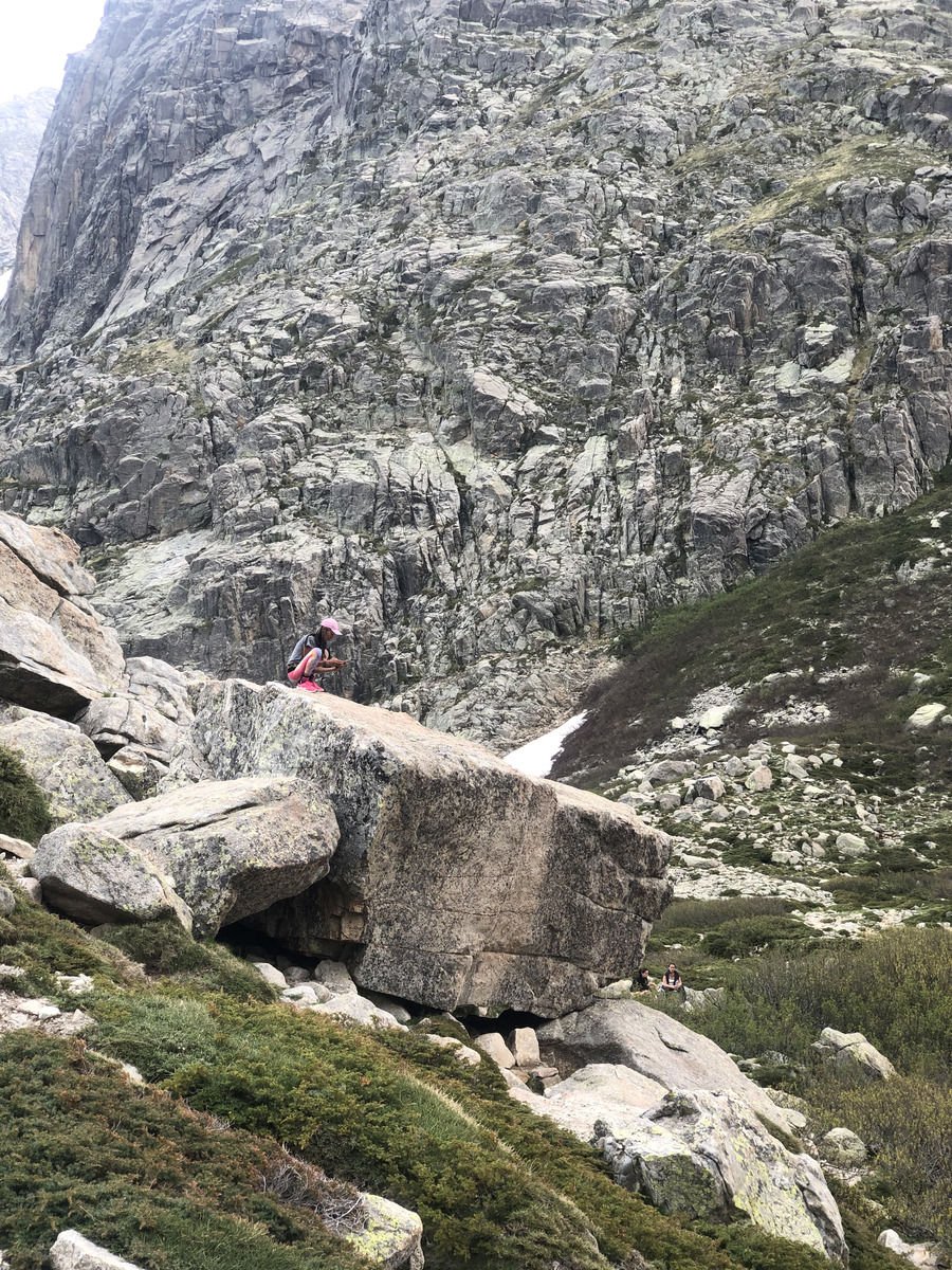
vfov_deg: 36.8
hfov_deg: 28.0
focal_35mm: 52
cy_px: 635
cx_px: 476
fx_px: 1907
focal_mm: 6
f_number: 2.4
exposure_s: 1/245
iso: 16
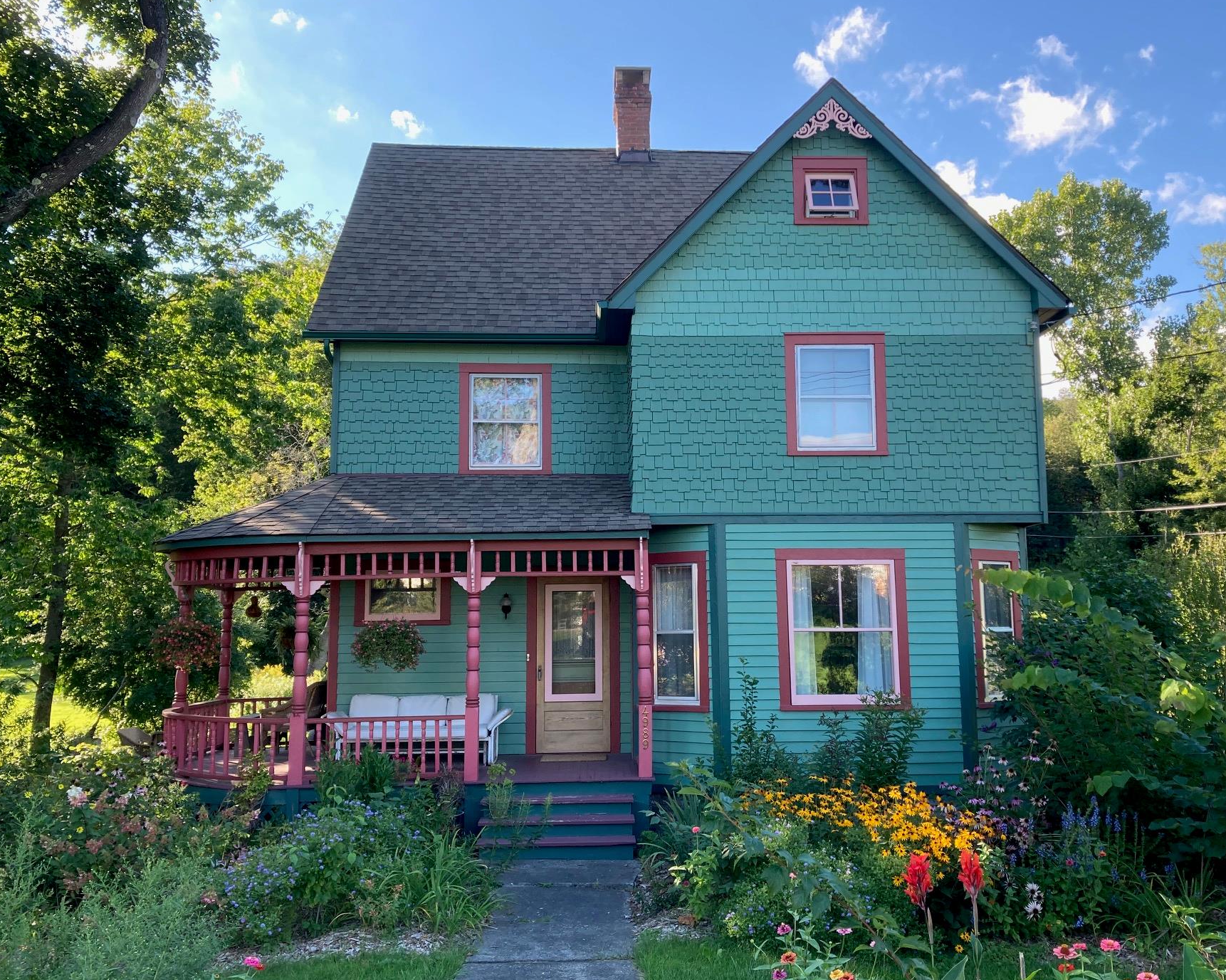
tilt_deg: +8.0
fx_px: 1161
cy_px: 495
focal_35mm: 32
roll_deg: +0.8
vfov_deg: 45.8
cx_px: 656
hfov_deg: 55.6
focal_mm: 3.99
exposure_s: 1/190
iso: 20
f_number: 1.8
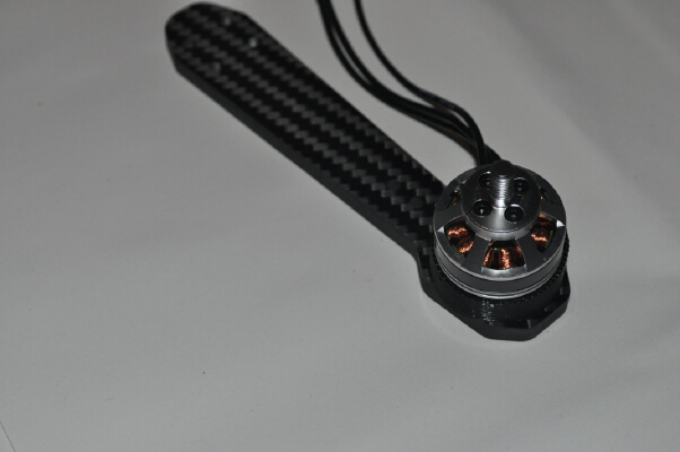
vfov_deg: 16.5
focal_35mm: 82
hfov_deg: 24.6
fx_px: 1557
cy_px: 226
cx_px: 340
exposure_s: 1/60
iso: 800
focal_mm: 55
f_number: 8
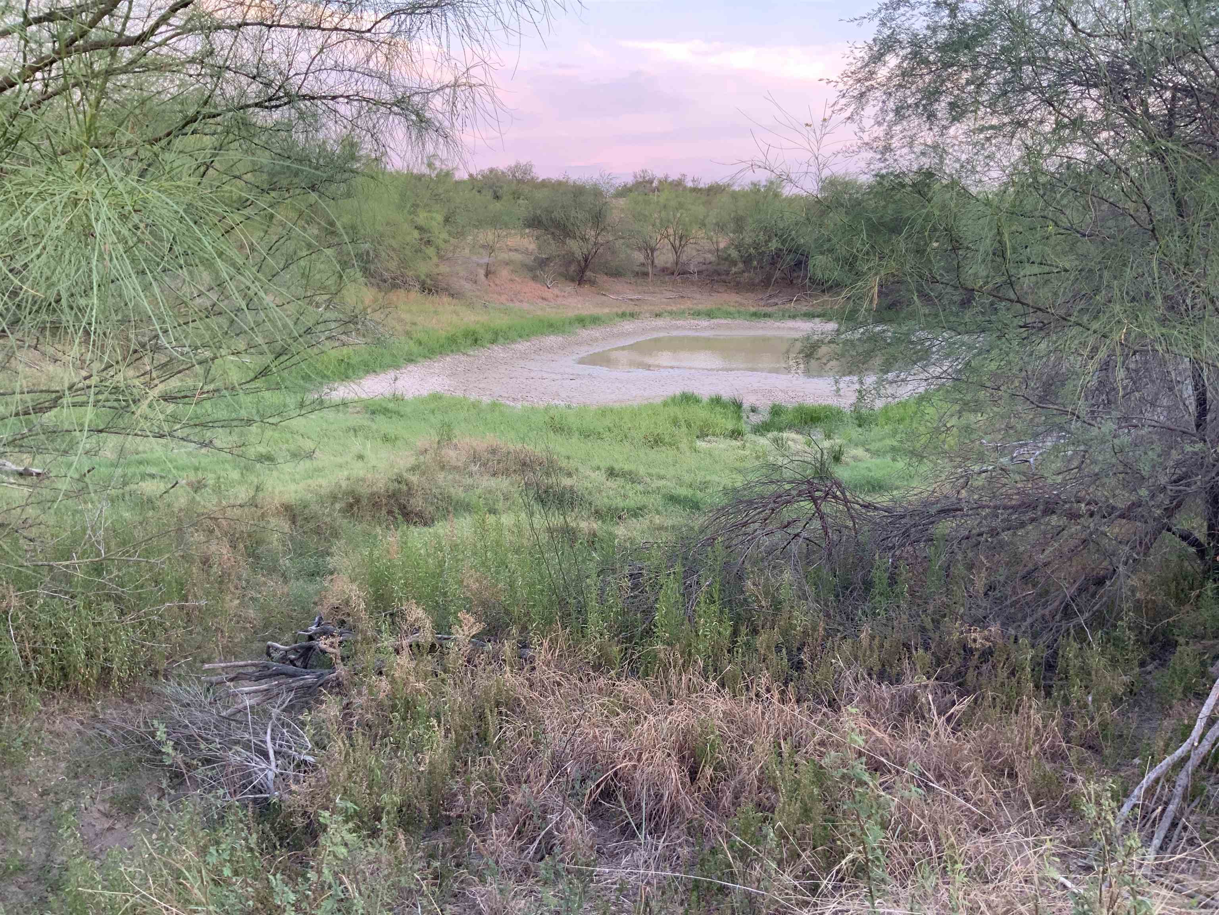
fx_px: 1021
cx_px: 610
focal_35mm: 29
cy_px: 458
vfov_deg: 48.2
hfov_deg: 61.7
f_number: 1.8
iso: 50
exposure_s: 1/60
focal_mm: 3
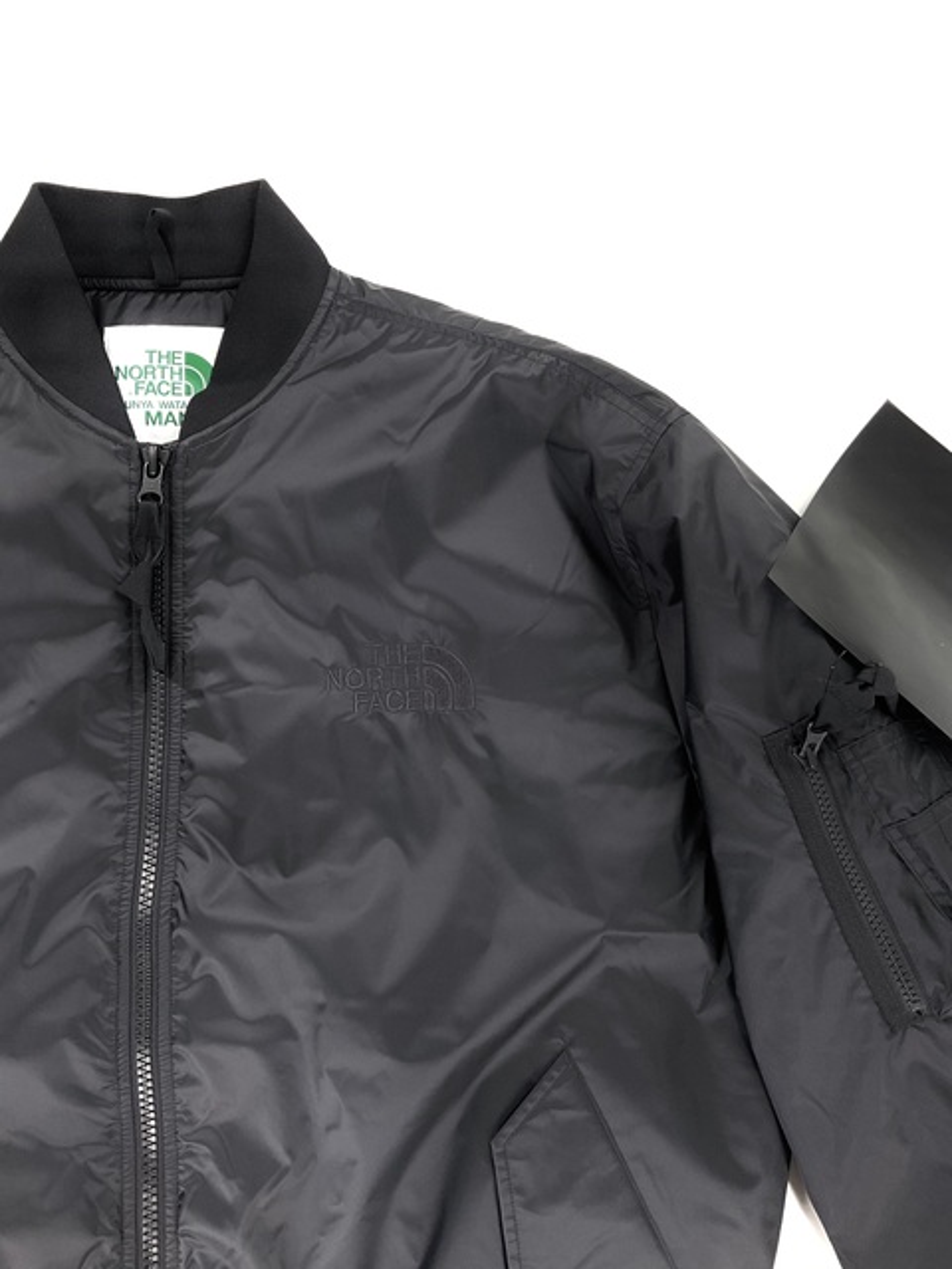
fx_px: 1063
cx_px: 476
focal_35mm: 29
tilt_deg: -86.5
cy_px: 634
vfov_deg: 61.7
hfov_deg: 48.2
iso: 20
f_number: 1.8
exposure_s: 1/100
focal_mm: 3
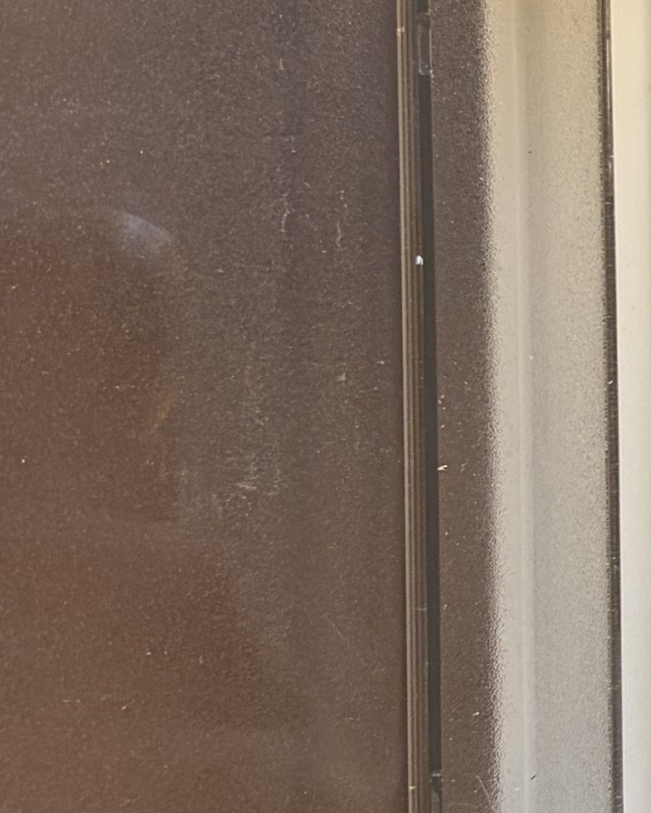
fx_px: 2794
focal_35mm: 116
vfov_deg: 16.6
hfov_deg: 12.3
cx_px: 1113
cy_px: 332
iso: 80
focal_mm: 5.96
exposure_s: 1/50
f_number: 1.6
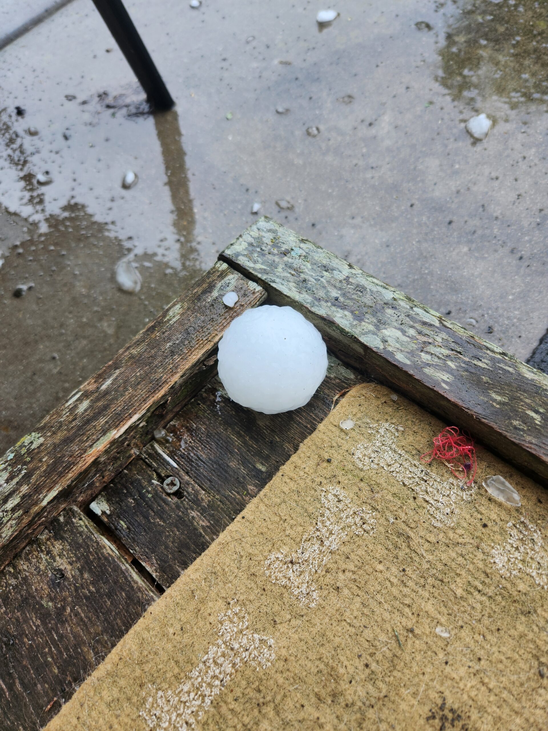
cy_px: 366
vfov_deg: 73.9
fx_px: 485
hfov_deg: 58.9
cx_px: 274
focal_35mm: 23
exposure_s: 1/180
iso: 50
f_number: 1.8
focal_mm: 5.4
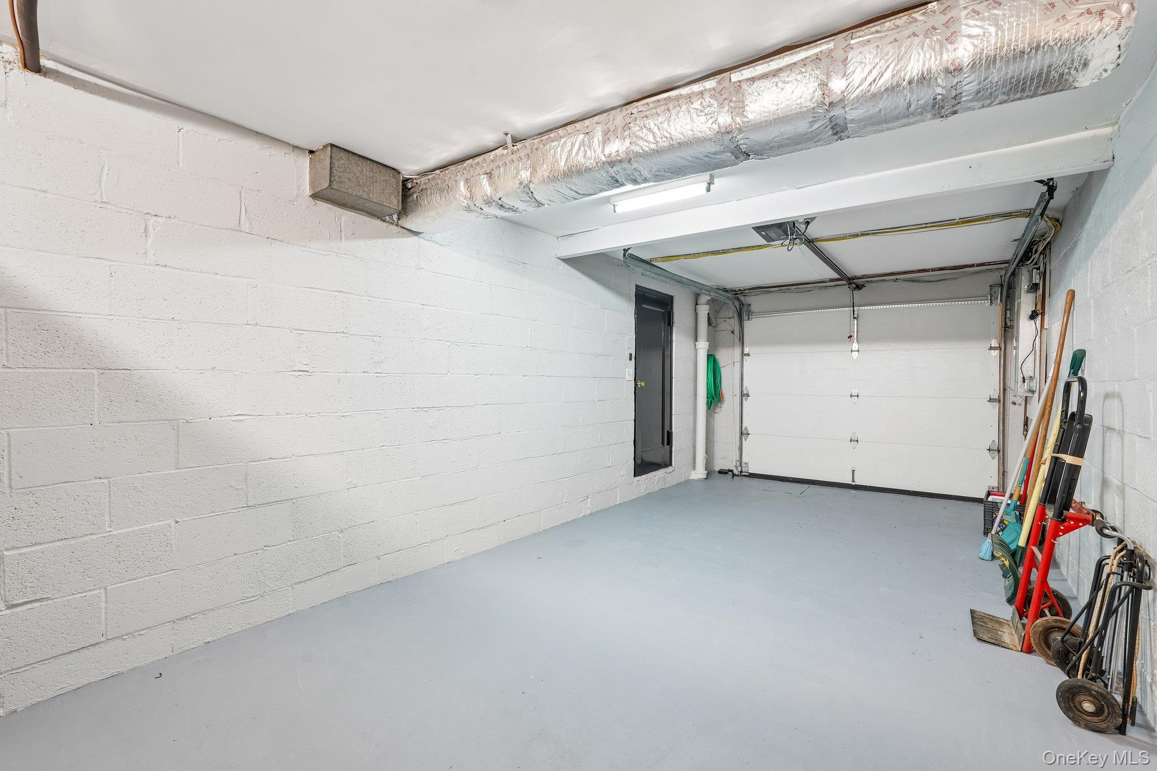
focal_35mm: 16
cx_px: 578
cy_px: 386
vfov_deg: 73.7
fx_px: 514
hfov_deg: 96.7
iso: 400
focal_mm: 16
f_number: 8
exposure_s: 1/3.33
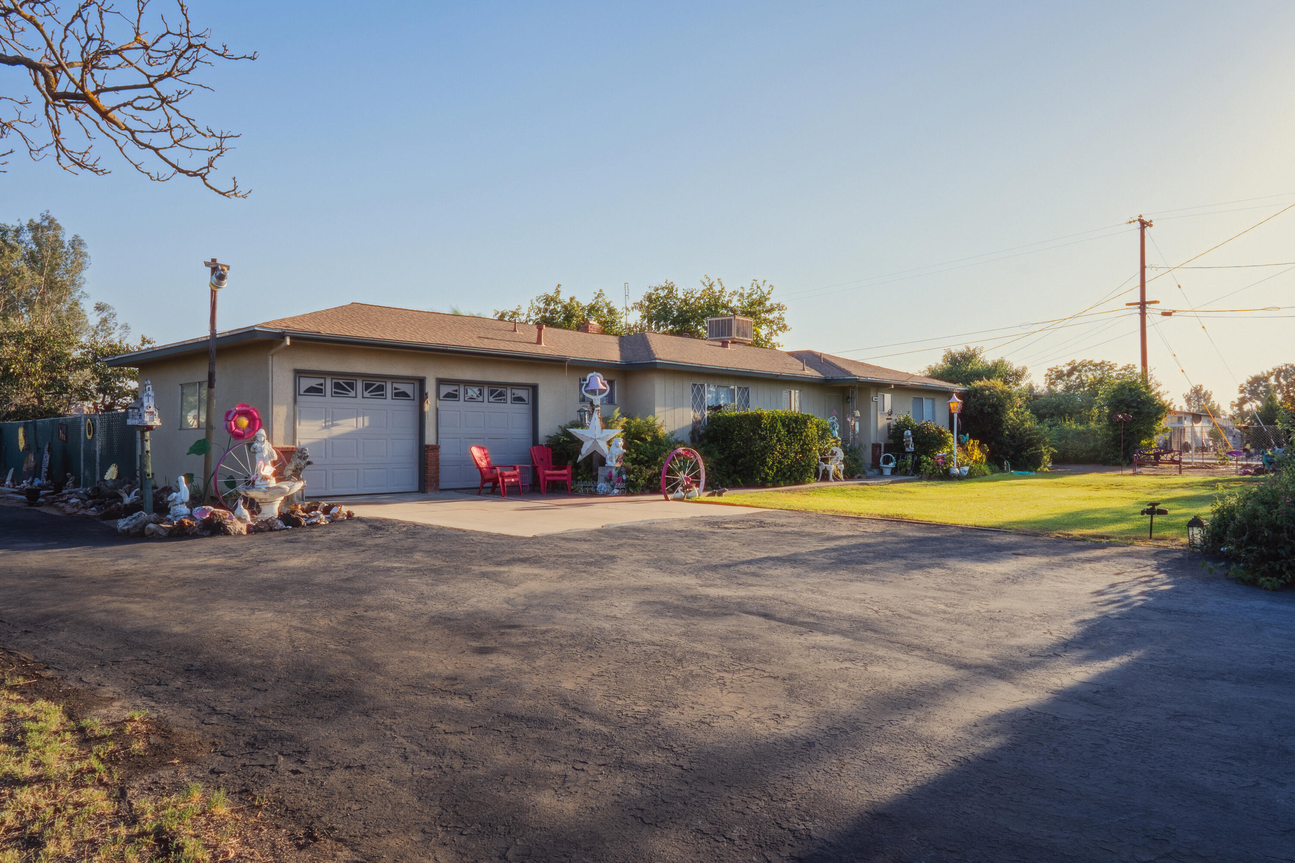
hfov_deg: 73.7
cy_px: 432
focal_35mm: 24
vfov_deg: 53.1
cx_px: 648
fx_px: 863
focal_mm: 24
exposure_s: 1/500
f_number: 9
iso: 50
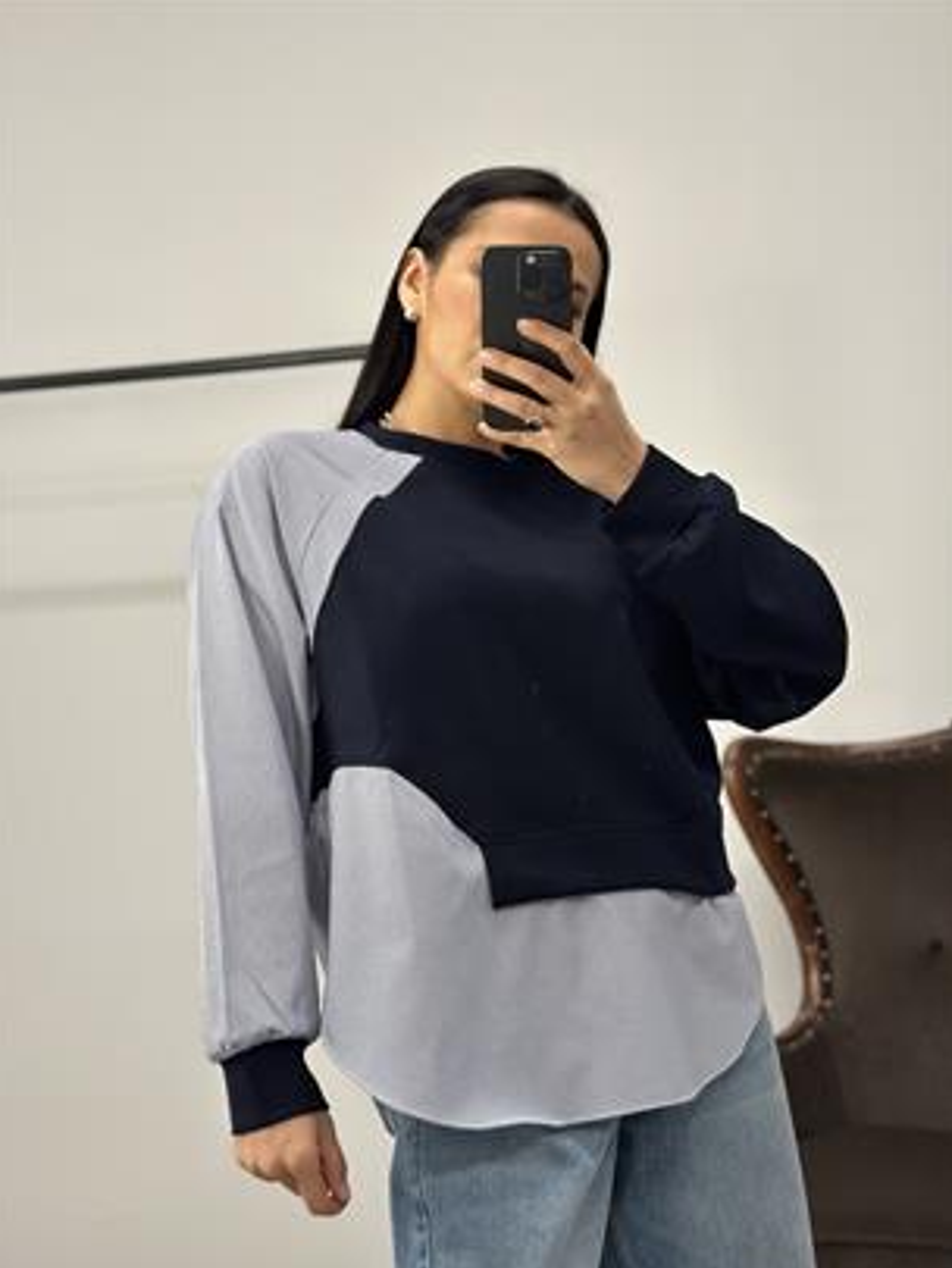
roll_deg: +5.1
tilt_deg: -25.1
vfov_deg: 38.9
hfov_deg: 29.7
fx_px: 1796
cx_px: 476
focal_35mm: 49
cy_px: 640
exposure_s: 1/100
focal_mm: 6.86
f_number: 1.78
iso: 160
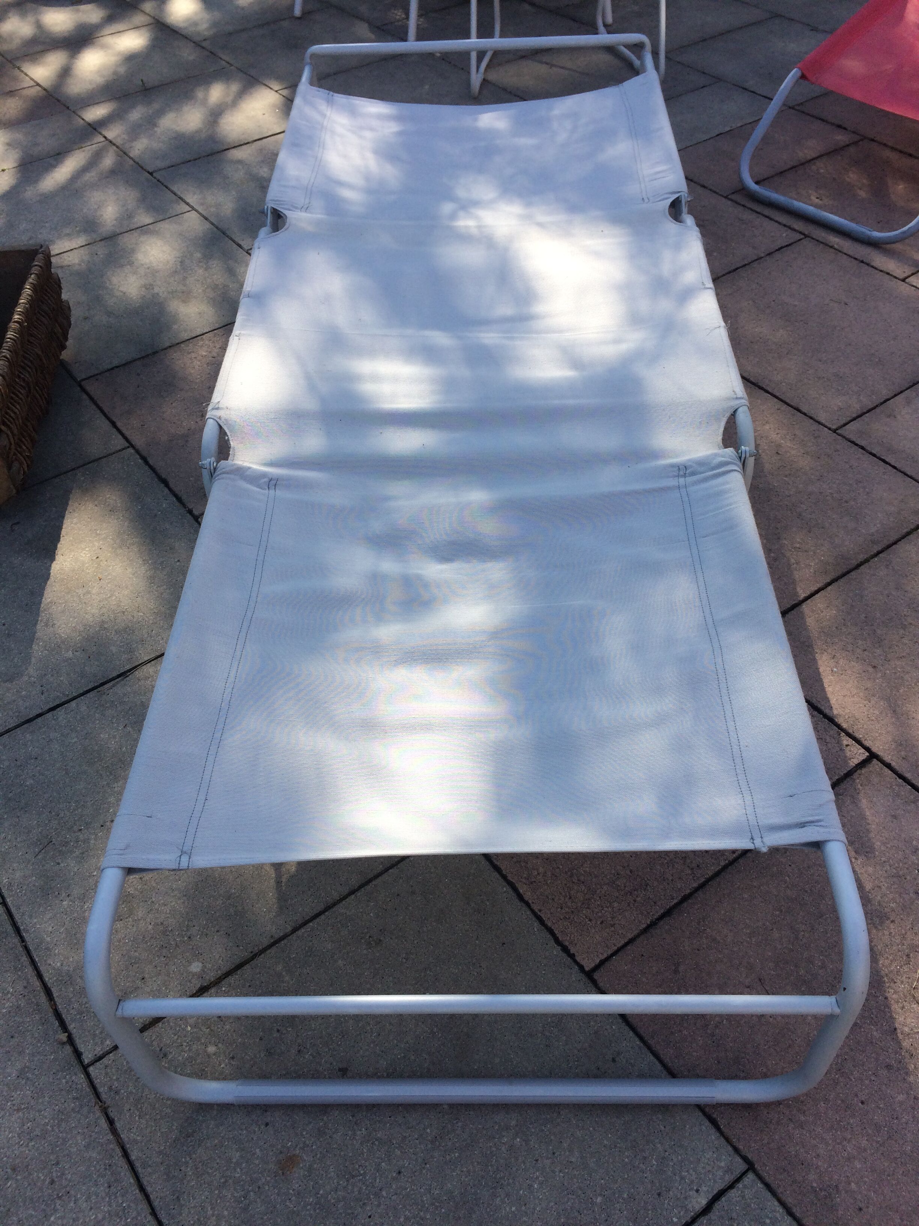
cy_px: 613
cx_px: 460
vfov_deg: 61.7
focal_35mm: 29
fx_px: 1027
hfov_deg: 48.2
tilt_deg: -50.1
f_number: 2.2
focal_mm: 4.15
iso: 32
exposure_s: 1/1140
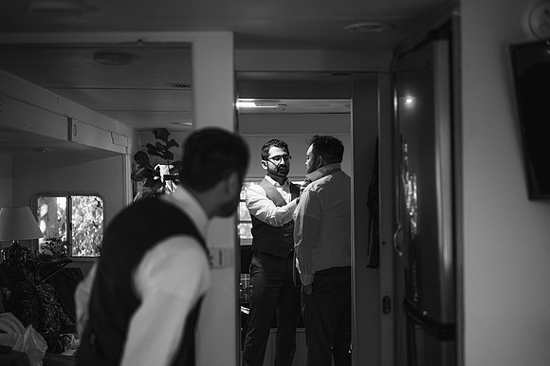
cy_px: 183
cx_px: 275
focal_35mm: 52
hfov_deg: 38.4
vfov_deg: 26.1
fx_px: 789
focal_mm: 50
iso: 320
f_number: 1.8
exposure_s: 1/125
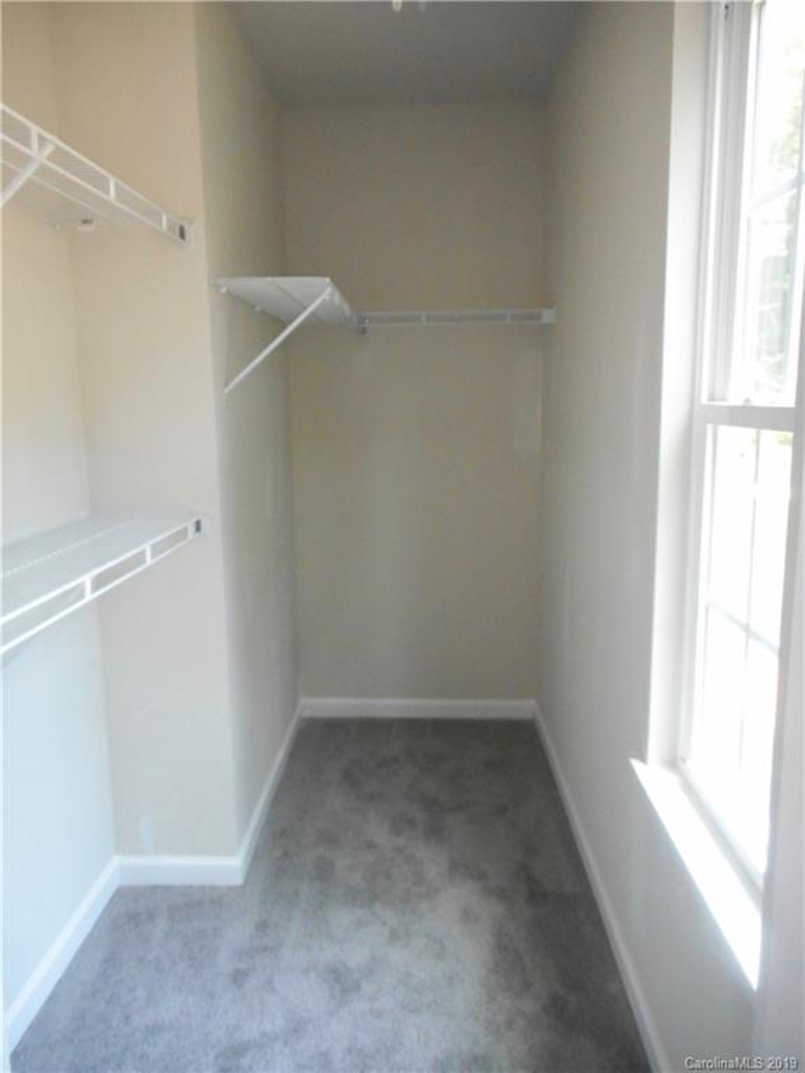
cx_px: 402
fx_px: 775
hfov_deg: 54.9
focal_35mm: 25
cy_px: 536
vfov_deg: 69.4
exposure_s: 1/25
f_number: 3.7
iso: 640
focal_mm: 4.5
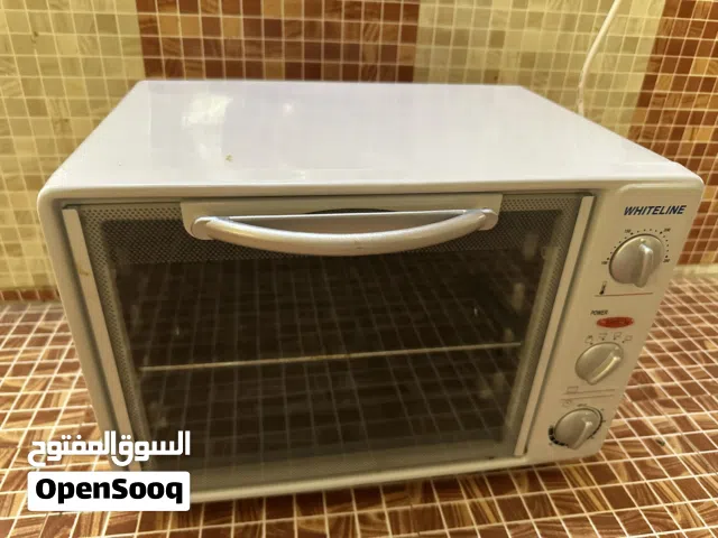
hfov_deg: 71.6
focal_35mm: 24
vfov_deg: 56.8
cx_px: 359
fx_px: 498
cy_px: 269
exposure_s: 1/50
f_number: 1.78
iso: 800
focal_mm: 6.86
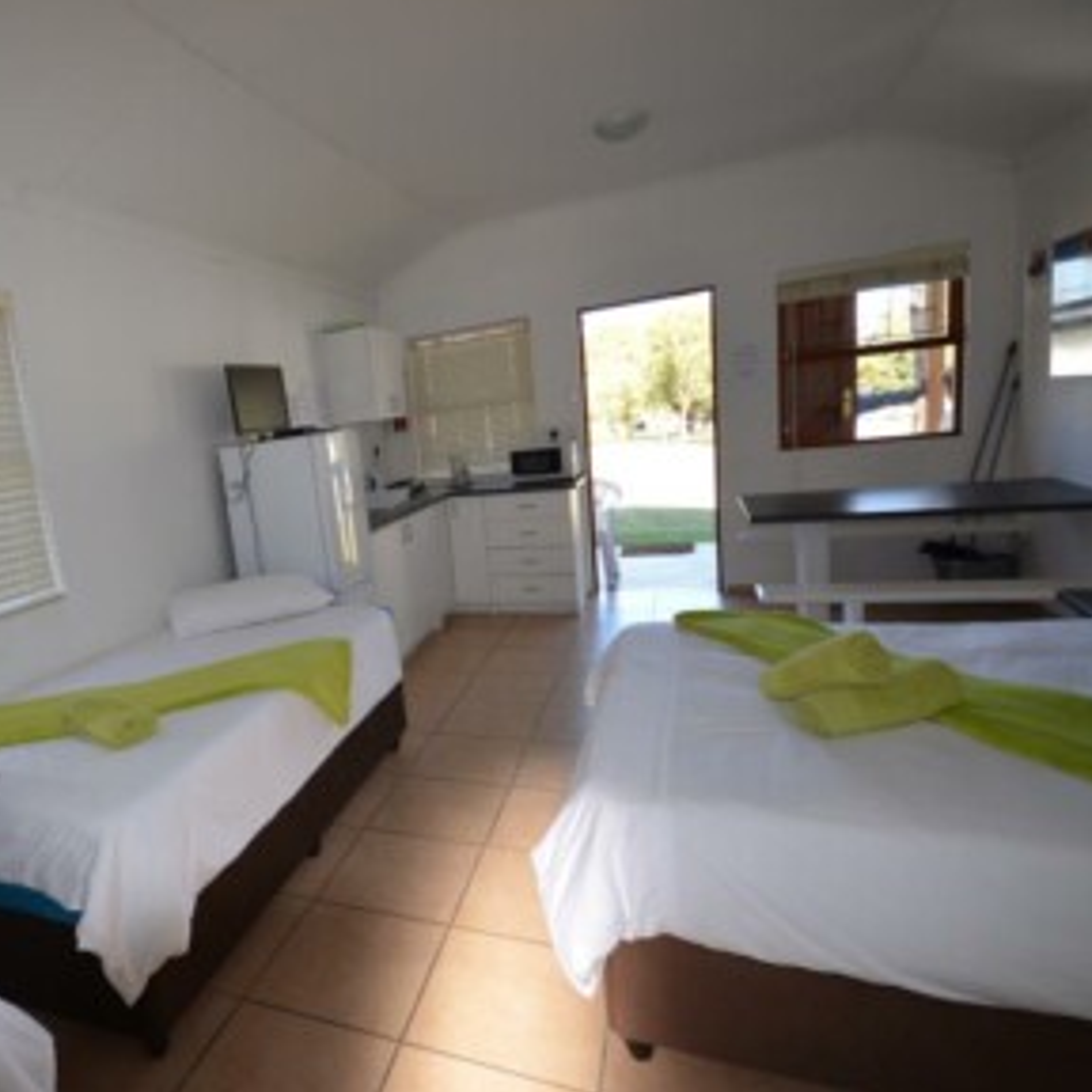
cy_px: 546
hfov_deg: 70.2
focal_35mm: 20
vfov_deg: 74.8
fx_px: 714
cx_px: 282
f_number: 4
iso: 400
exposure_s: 1/160
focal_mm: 10
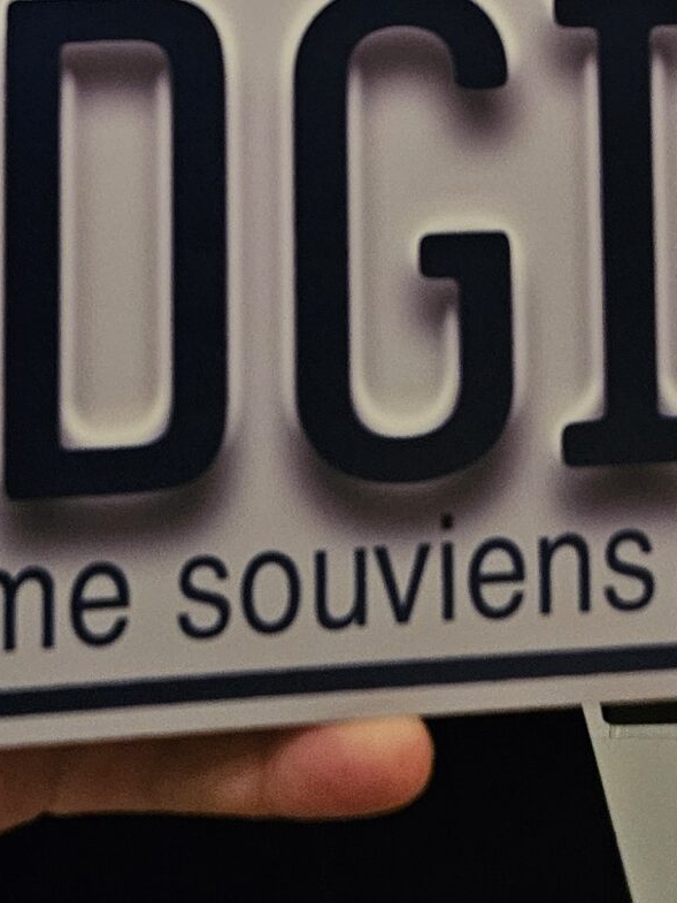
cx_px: 170
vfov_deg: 21.2
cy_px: -515
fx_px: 1955
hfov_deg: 19.5
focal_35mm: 75
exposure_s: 1/40
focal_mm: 5.4
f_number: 1.8
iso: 640
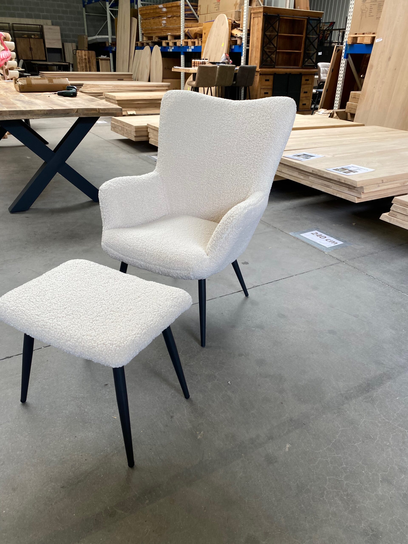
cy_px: 272
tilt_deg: -26.7
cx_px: 204
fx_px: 409
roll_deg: -2.1
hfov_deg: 53.1
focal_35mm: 26
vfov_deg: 67.3
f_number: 1.8
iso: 50
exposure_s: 1/100
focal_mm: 4.25
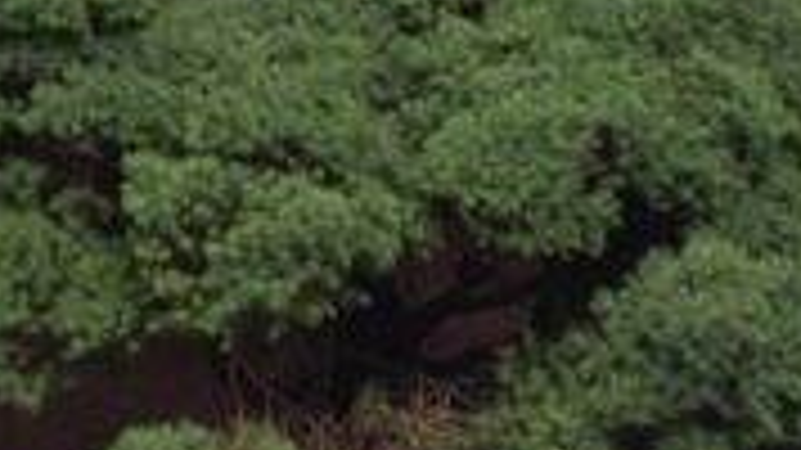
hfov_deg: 14.8
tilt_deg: -1.0
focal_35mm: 142
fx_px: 3015
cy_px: -580
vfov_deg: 8.0
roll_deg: -2.3
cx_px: -40
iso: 32
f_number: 2.2
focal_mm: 4.15
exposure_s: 1/439
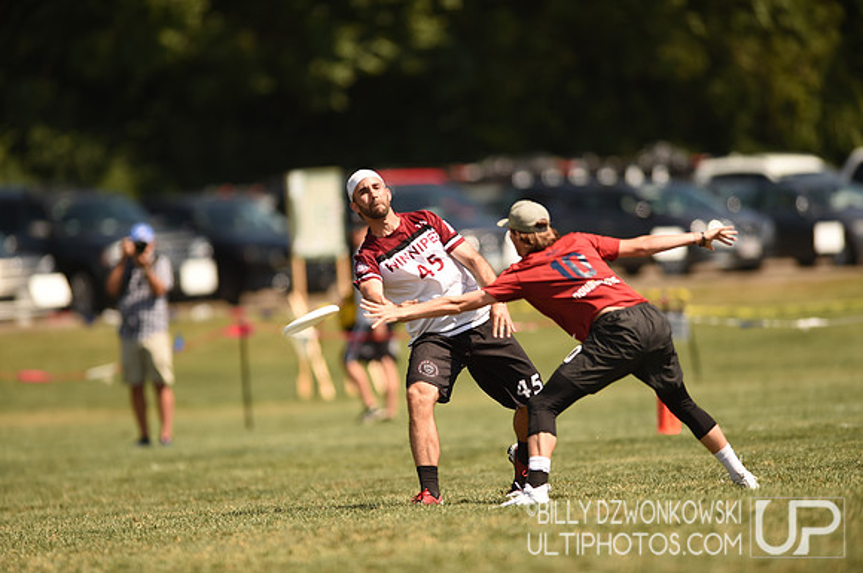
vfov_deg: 3.4
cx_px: 432
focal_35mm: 400
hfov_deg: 5.2
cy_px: 286
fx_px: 9575
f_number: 2.8
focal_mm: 400
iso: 100
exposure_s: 1/1600
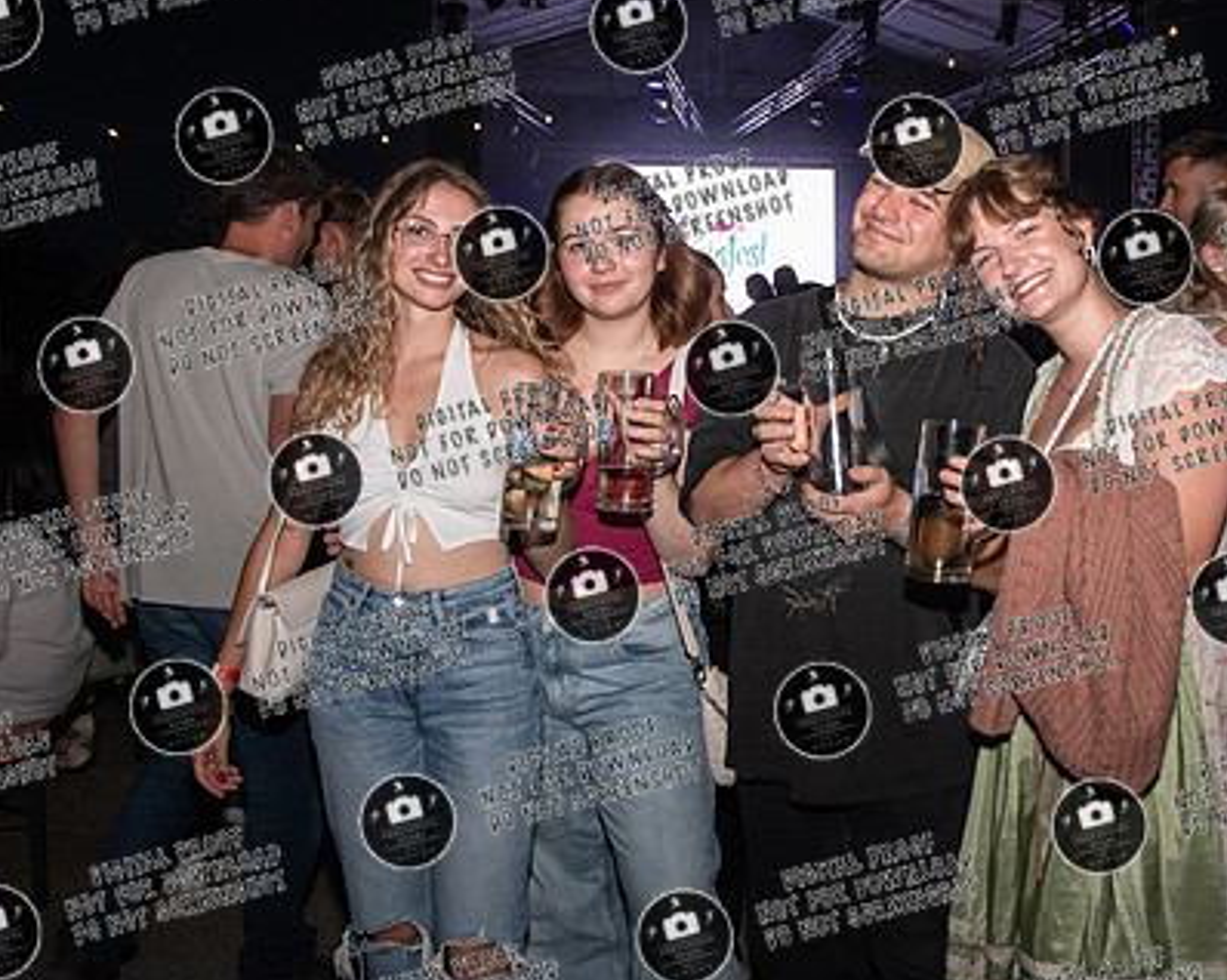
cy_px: 471
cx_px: 788
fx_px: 1379
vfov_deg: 39.1
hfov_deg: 47.4
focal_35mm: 38
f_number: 4
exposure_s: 1/800
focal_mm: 17
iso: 2000
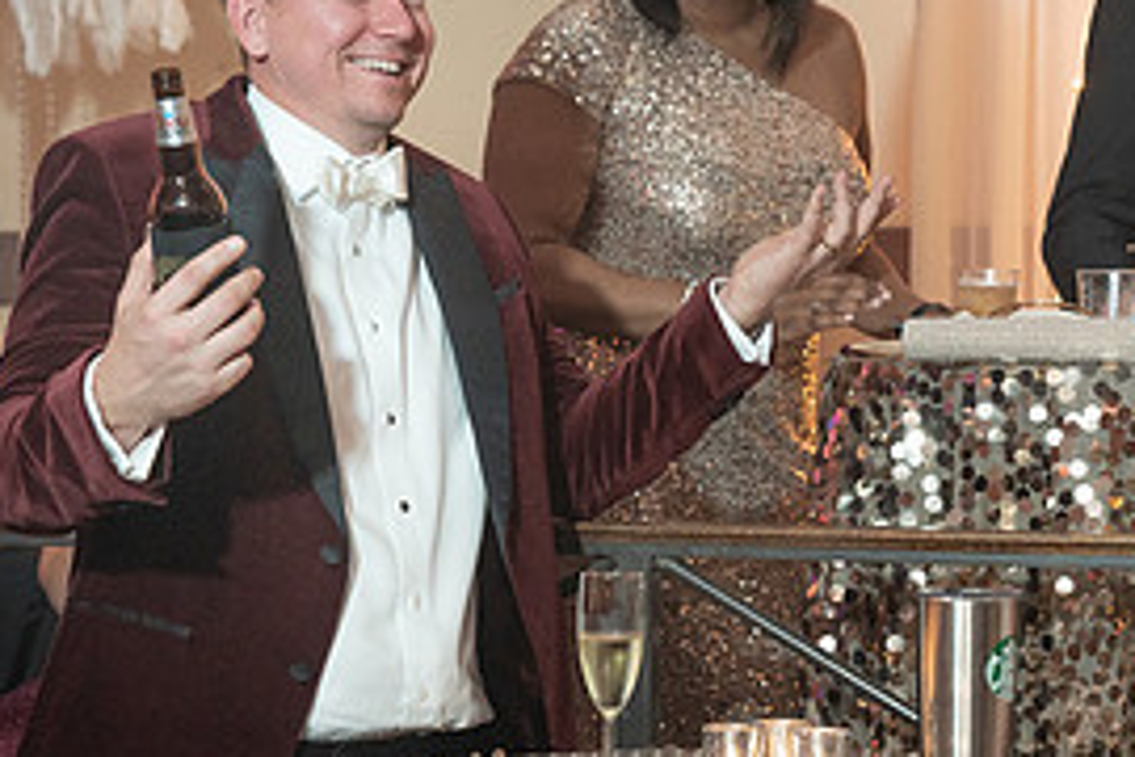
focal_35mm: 116
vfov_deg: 11.8
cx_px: 750
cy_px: 468
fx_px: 3657
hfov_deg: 17.6
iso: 2000
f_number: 4
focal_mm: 52
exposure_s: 1/125
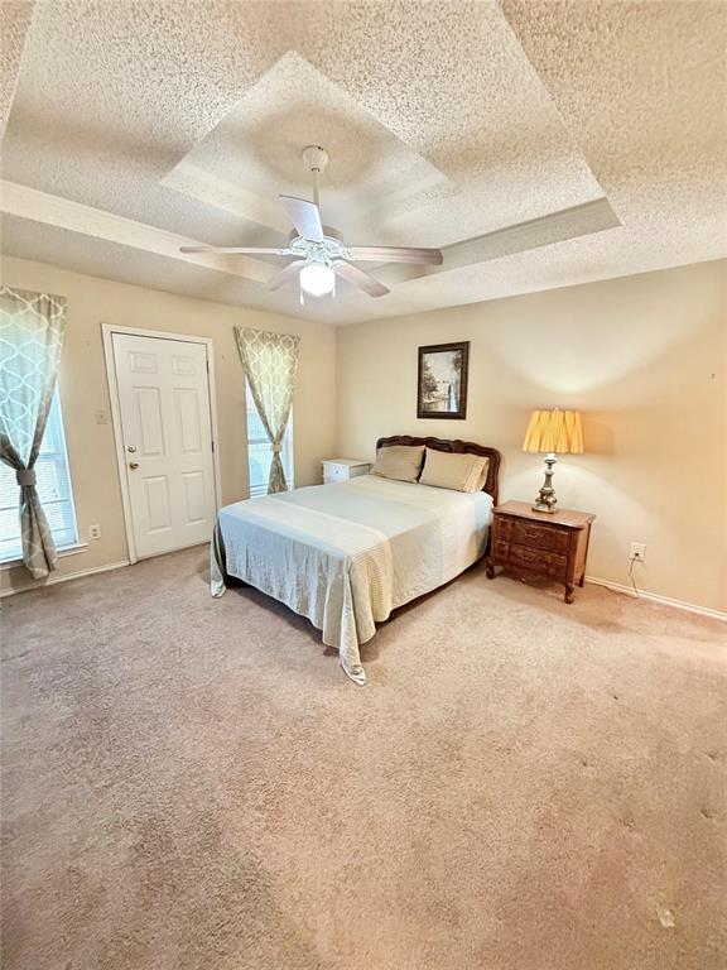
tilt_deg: -10.7
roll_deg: -0.9
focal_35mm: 14
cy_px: 485
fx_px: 392
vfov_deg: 102.1
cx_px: 364
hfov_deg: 85.7
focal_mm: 2.22
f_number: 2.2
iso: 500
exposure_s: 1/60
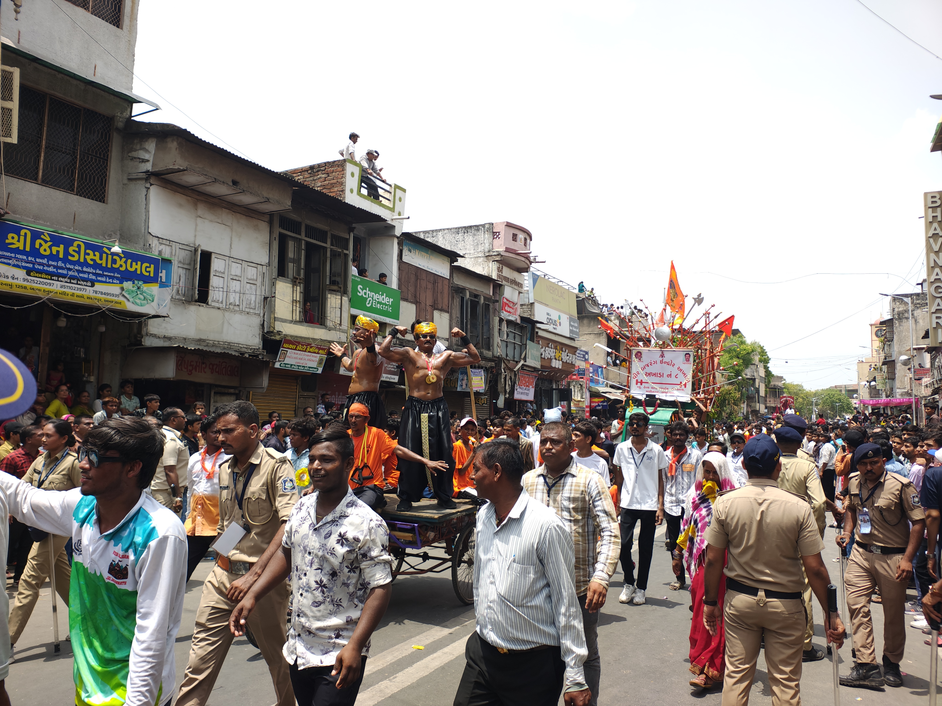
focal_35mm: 25
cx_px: 471
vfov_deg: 54.9
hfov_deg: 69.4
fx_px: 680
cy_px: 353
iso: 101
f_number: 1.4
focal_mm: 5.89
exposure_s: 1/1263
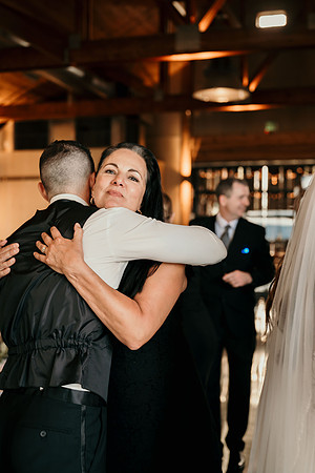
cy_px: 236
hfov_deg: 27.0
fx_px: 656
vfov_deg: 39.6
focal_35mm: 50
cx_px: 158
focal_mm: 50
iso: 500
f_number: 3.2
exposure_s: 1/80
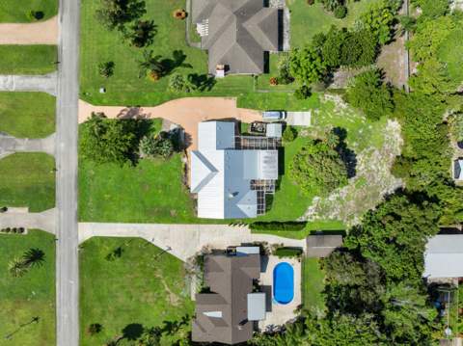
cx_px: 232
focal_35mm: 24
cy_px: 173
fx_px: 321
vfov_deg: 56.7
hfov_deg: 71.7
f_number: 2.8
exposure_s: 1/4000
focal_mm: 12.29
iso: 220
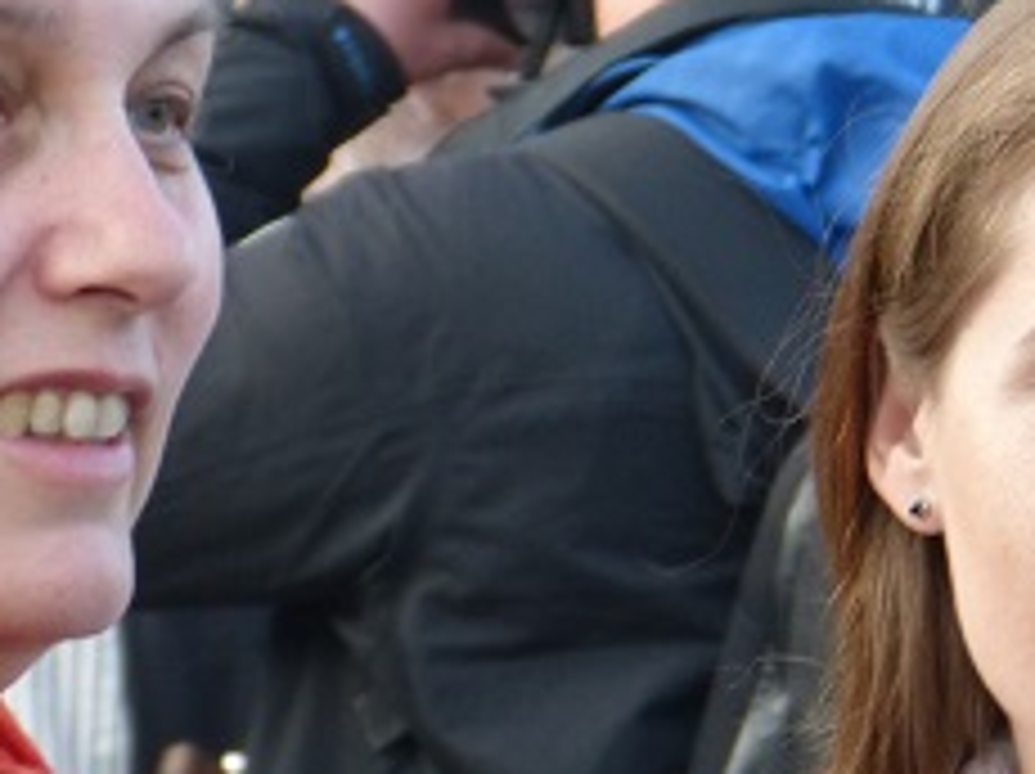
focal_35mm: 514
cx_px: 1116
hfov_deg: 3.9
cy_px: 540
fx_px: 15352
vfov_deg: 2.9
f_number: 3.7
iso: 160
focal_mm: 29.5
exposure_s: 1/80
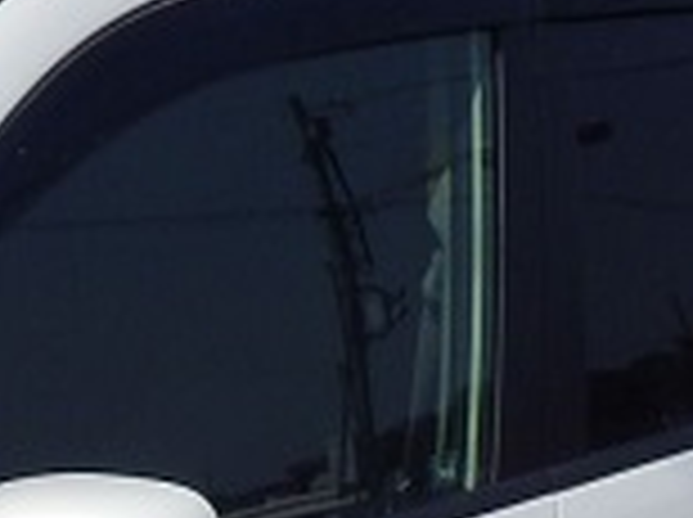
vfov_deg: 8.1
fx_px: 3538
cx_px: -292
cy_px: 892
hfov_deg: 10.8
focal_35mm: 177
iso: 125
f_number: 4.6
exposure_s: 1/1000
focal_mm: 6.1
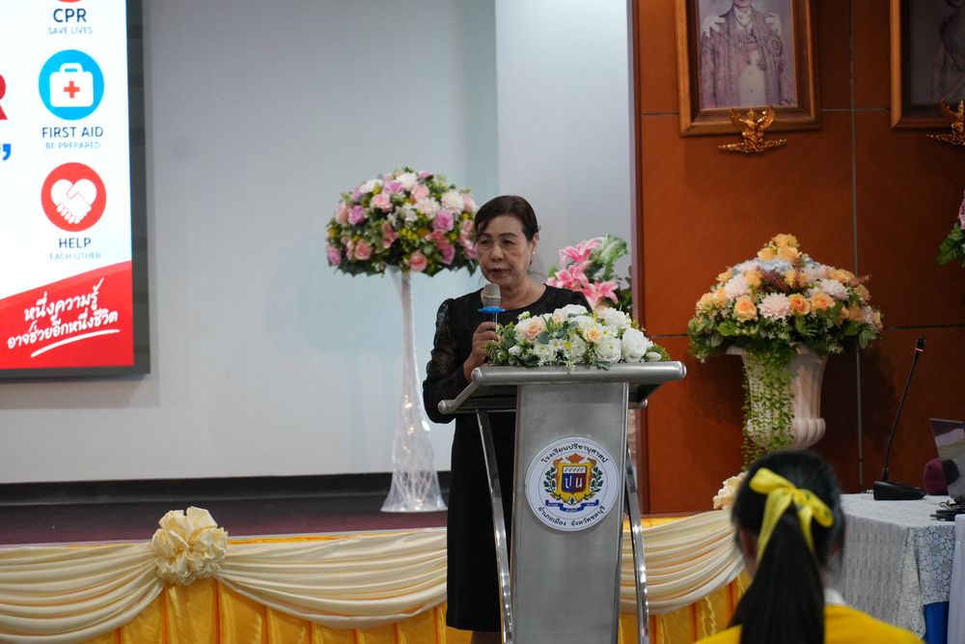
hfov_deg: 10.2
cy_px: 322
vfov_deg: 6.8
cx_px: 482
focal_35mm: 202
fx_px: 5429
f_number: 5.6
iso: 2500
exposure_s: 1/125
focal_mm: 135
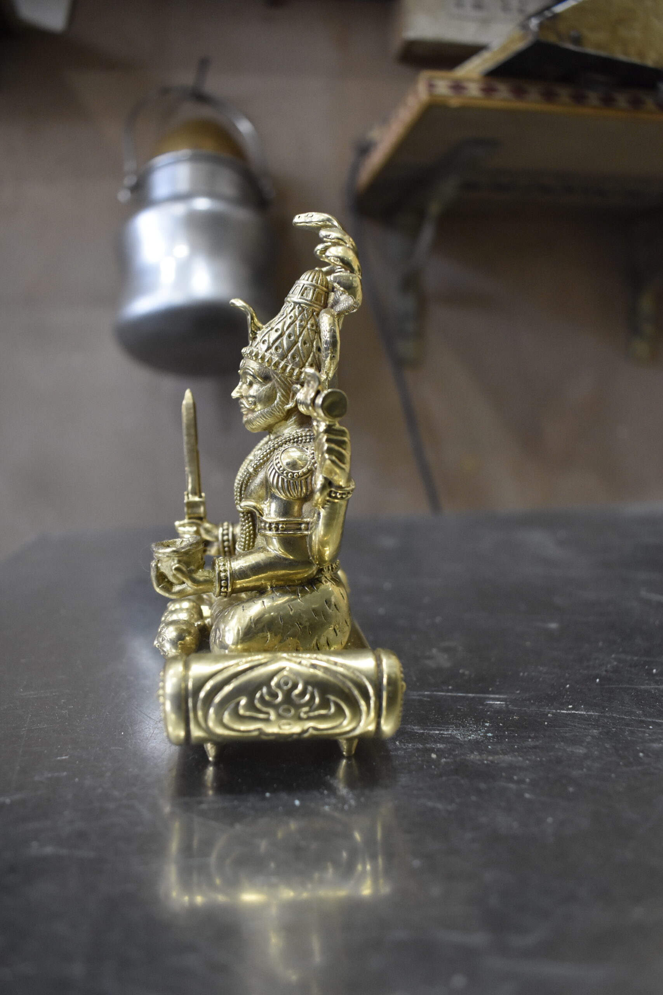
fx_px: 746
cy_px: 498
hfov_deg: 47.9
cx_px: 332
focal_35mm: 27
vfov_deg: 67.4
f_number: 4
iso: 1800
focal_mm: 18
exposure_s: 1/60
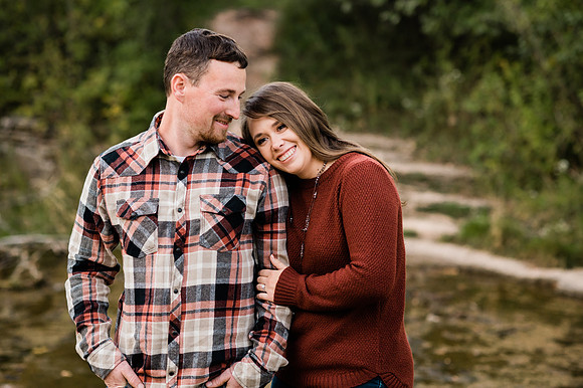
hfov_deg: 23.9
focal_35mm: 85
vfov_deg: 16.1
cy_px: 194
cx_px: 292
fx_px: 1376
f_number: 2.5
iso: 500
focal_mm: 85
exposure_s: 1/200
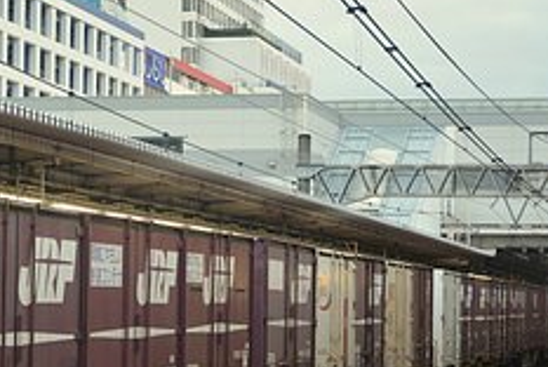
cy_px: 263
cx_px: 94
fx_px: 1905
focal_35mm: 125
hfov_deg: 16.2
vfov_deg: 11.0
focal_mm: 38
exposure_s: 1/60
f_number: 4.5
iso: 720
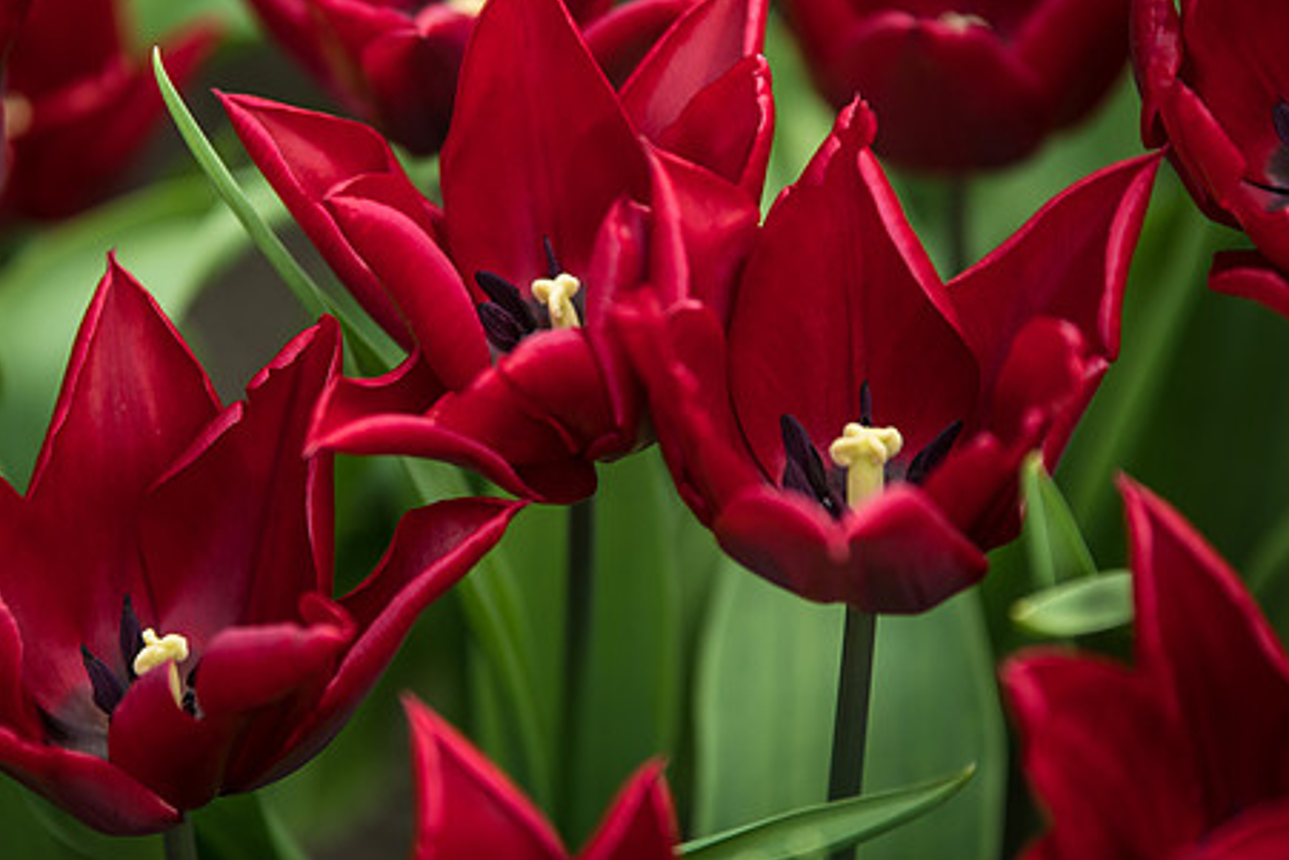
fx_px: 9204
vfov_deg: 5.4
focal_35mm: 257
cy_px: 327
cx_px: 554
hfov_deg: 8.0
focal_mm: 200
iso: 250
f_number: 2.8
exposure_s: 1/500
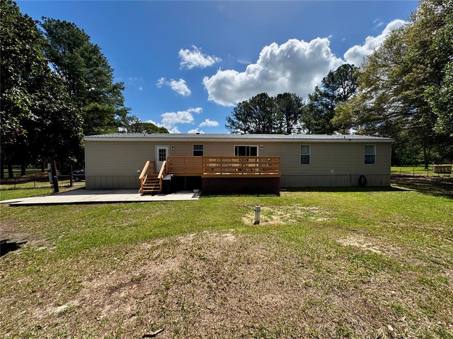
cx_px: 226
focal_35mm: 14
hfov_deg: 102.1
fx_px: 183
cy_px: 170
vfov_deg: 85.7
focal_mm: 2.22
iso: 50
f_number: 2.2
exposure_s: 1/1927
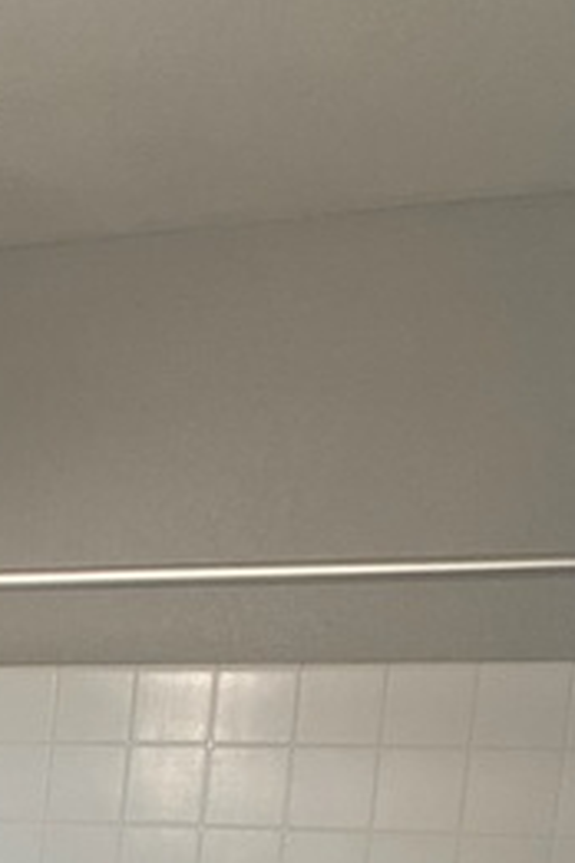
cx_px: -380
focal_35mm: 83
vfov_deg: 21.5
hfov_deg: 14.8
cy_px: 1190
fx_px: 1988
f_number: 1.8
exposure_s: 1/60
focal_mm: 4.25
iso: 100
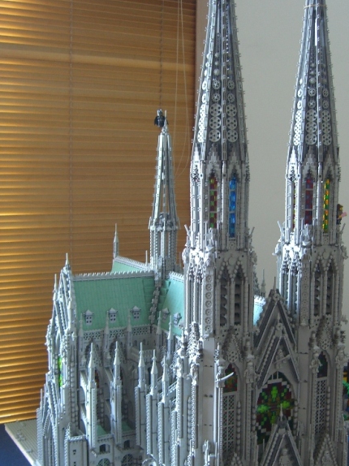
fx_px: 713
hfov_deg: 27.5
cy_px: 253
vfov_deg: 36.2
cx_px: 196
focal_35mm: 53
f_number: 2.8
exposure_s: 1/10
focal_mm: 7.9
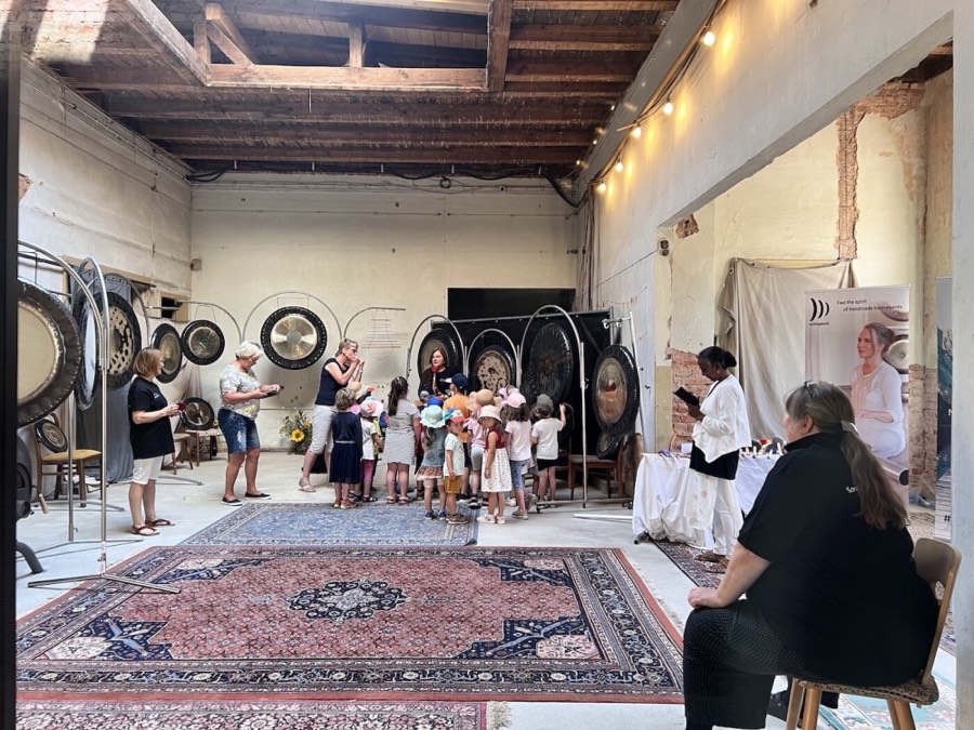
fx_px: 732
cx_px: 487
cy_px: 365
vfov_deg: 53.1
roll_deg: -0.3
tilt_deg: -0.5
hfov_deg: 67.3
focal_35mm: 26
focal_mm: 5.7
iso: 100
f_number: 1.5
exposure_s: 1/59
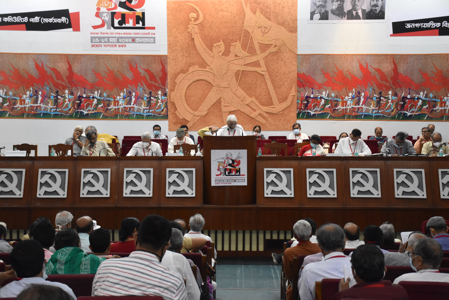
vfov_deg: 26.5
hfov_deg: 38.9
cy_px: 150
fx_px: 636
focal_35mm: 51
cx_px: 224
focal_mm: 34
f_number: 4.2
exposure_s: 1/60
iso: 2500
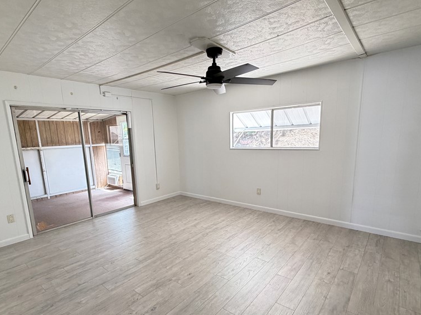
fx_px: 231
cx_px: 203
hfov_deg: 84.6
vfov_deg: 68.4
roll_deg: +2.4
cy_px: 177
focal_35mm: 19
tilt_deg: -8.6
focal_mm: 2.22
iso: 320
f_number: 2.2
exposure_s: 1/120
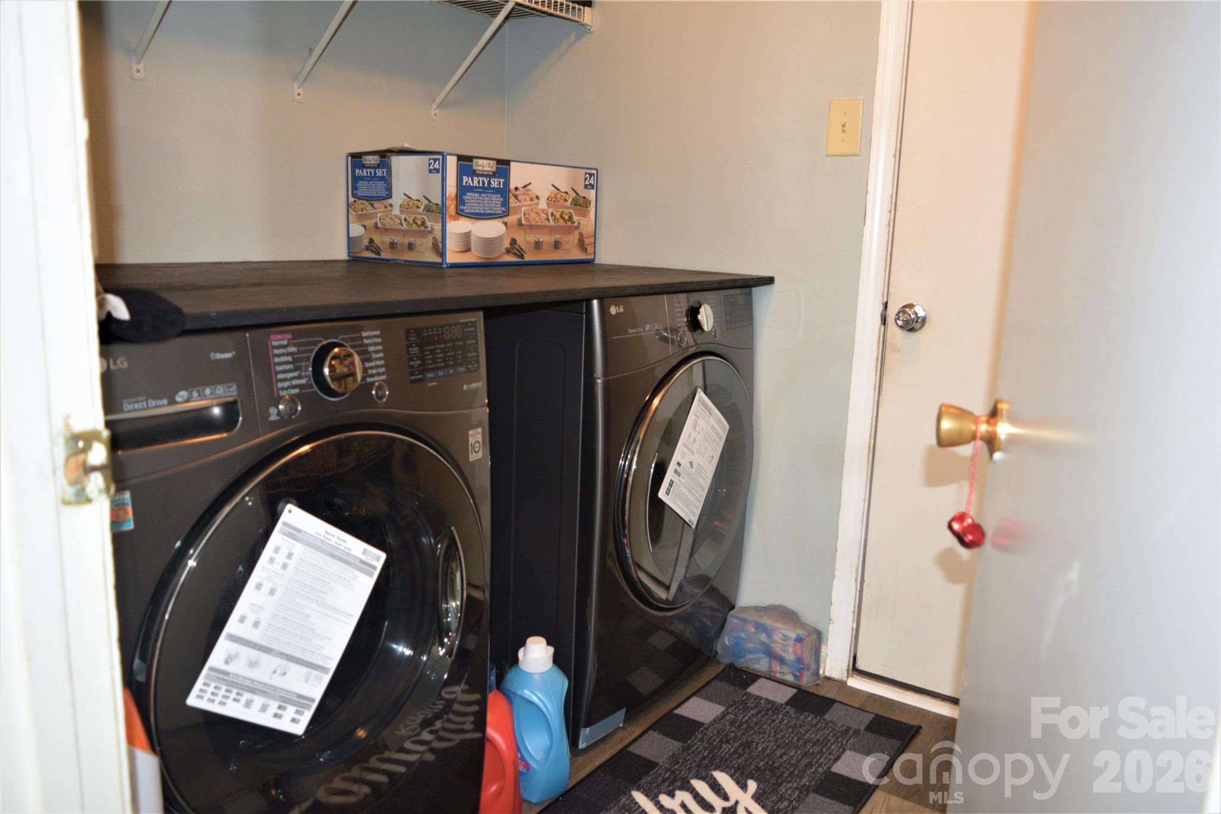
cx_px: 610
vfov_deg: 47.9
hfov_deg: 67.4
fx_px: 916
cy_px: 407
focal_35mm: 27
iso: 800
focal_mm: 18
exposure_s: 1/15
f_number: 3.5
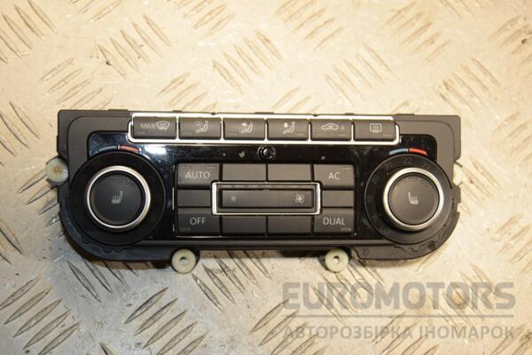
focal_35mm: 68
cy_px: 178
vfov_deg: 20.2
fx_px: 997
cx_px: 266
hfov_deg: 29.9
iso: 800
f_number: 5.6
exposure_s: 1/200
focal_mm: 45
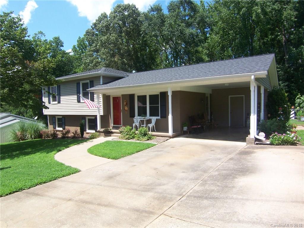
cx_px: 152
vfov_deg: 58.9
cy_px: 114
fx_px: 202
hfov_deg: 73.9
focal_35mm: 23
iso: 64
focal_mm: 3.8
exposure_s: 1/160
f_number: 5.6
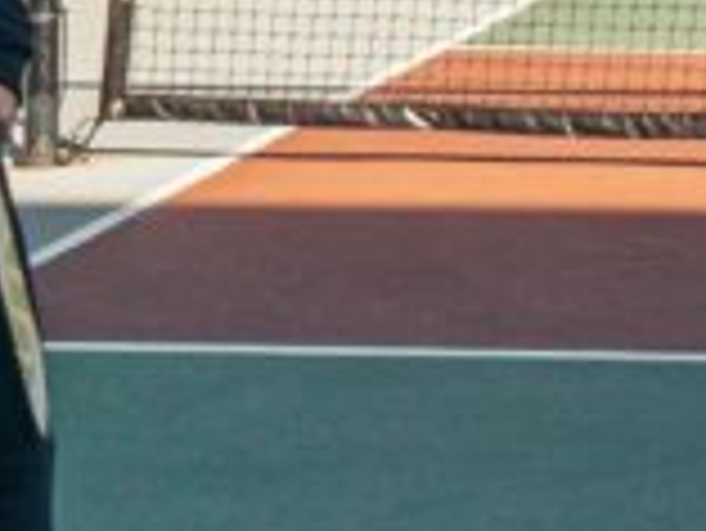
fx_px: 4368
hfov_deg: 8.6
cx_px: 1524
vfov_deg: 6.7
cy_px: -549
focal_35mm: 214
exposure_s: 1/800
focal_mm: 14
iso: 200
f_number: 5
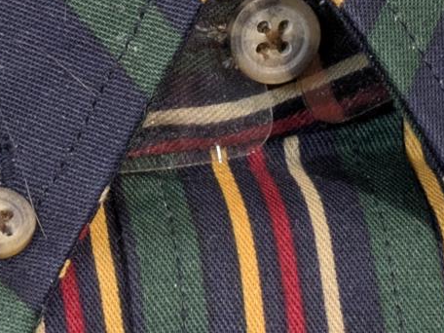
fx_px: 2296
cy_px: -17
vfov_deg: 8.2
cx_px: 188
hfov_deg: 11.0
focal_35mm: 179
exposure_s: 1/60
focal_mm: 5.43
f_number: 1.89
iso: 163
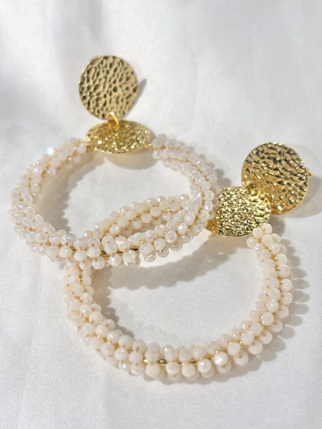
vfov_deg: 36.8
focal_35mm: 52
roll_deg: +7.5
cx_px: 161
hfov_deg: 28.0
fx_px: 645
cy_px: 214
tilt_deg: -39.0
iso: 32
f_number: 1.6
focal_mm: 5.96
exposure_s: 1/281
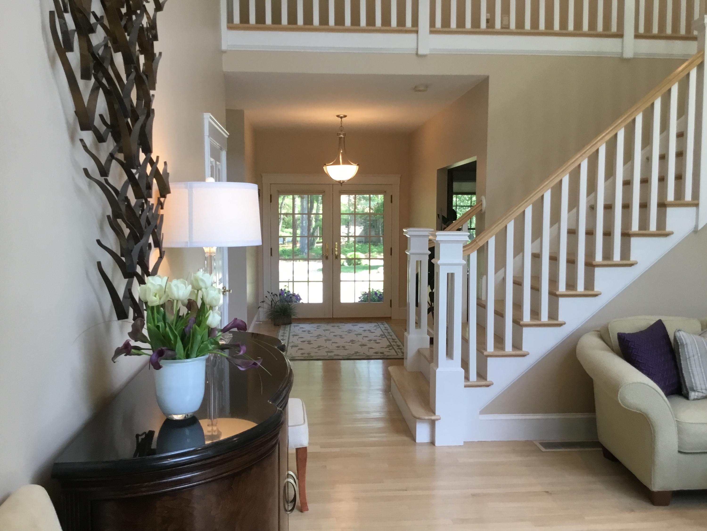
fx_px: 633
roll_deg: +0.3
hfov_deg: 58.4
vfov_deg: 45.4
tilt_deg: -4.5
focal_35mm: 31
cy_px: 266
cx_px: 354
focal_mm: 3.3
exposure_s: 1/30
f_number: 2.4
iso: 25
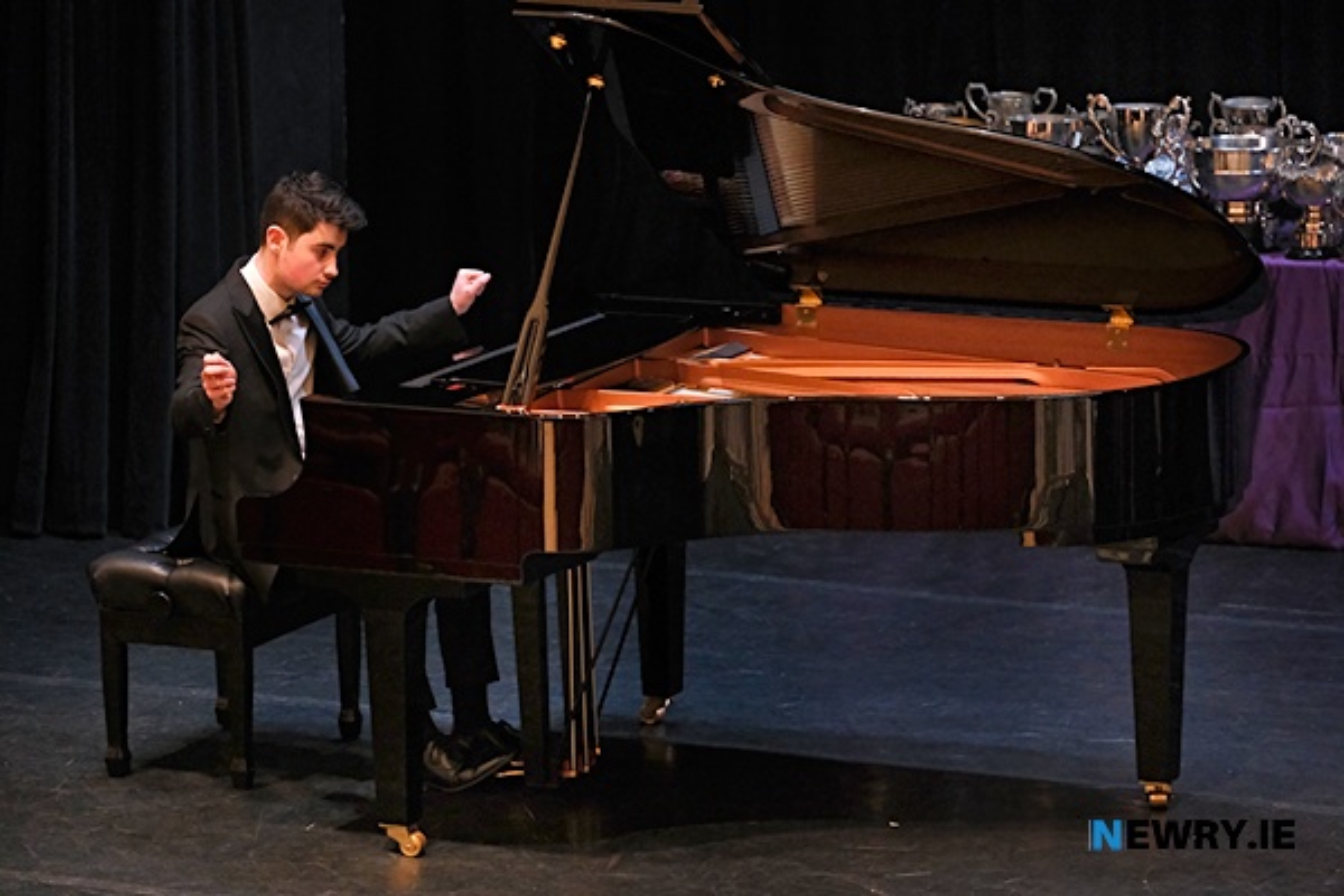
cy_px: 448
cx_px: 672
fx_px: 6197
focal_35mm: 166
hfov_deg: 12.4
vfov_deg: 8.3
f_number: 2.8
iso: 6400
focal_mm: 110.6
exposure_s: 1/125
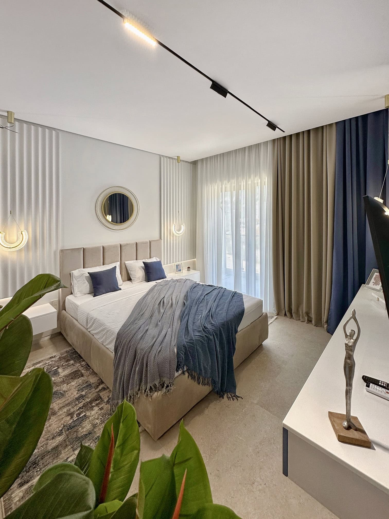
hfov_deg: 85.7
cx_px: 194
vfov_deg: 102.1
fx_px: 210
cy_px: 260
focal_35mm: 14
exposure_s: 1/109
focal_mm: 2.2
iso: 40
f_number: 2.2
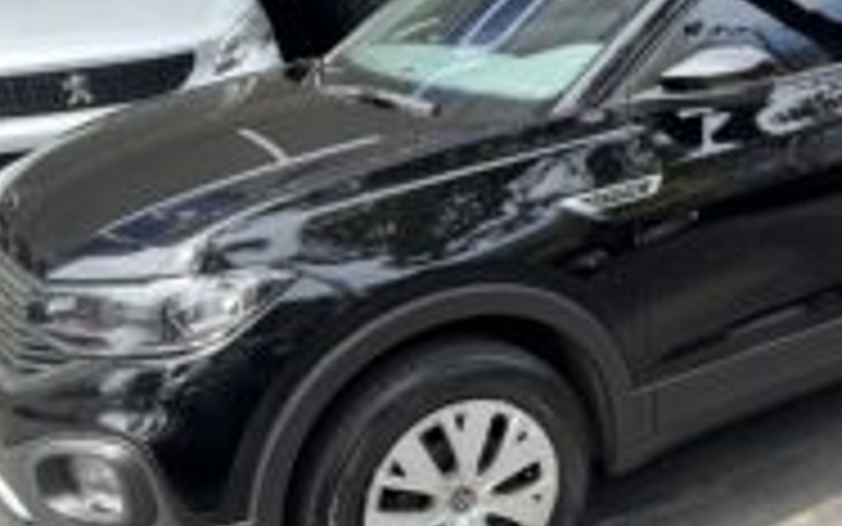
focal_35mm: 53
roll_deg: +3.9
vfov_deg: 24.3
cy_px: 175
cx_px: 644
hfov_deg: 37.1
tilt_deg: -13.7
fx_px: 1217
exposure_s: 1/506
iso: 50
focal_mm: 5.7
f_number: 1.5
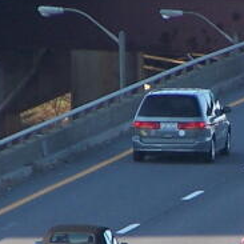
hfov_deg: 1.0
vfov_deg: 1.0
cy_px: 173
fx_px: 14490
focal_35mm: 1817
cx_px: 311
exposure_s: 1/320
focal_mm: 60.8
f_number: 3.6
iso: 100
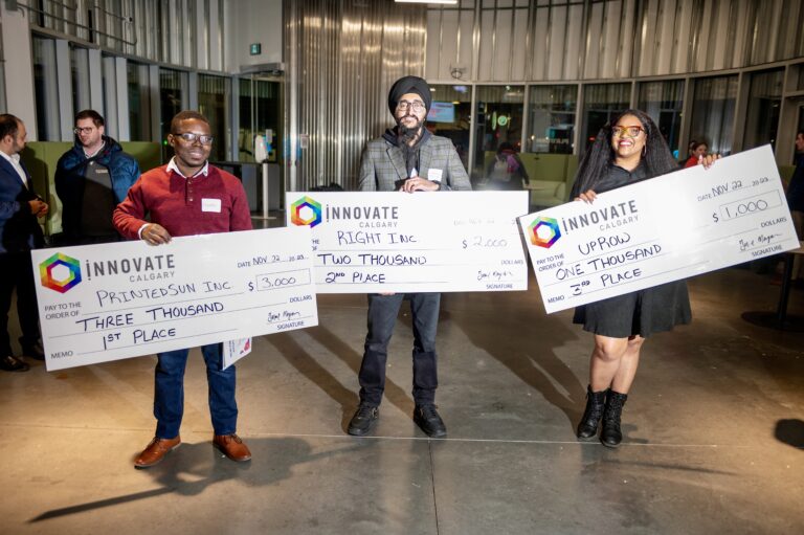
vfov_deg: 44.9
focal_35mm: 29
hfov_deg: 63.7
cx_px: 402
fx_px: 647
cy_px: 268
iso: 200
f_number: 2.8
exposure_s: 1/100
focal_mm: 29
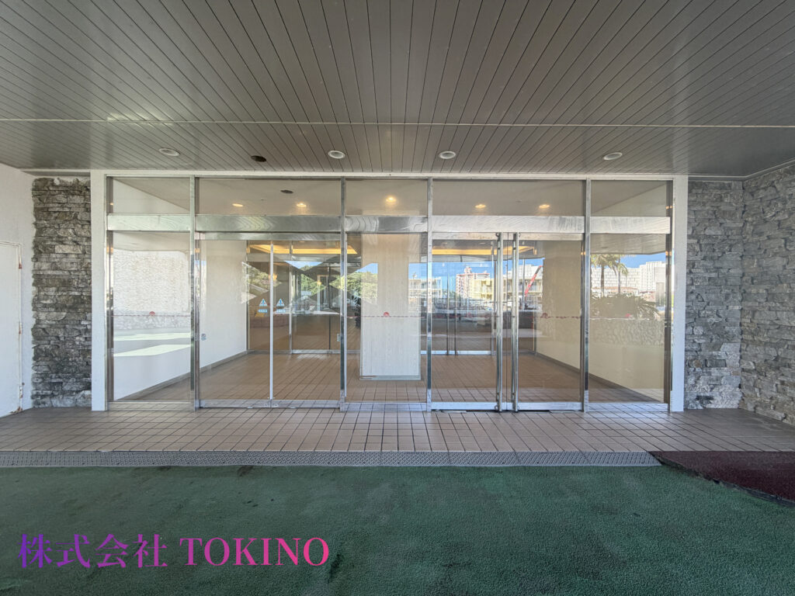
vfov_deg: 85.7
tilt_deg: -0.4
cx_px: 398
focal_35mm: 14
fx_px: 322
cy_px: 298
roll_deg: +0.4
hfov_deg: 102.1
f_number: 2.2
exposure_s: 1/120
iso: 100
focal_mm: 2.22
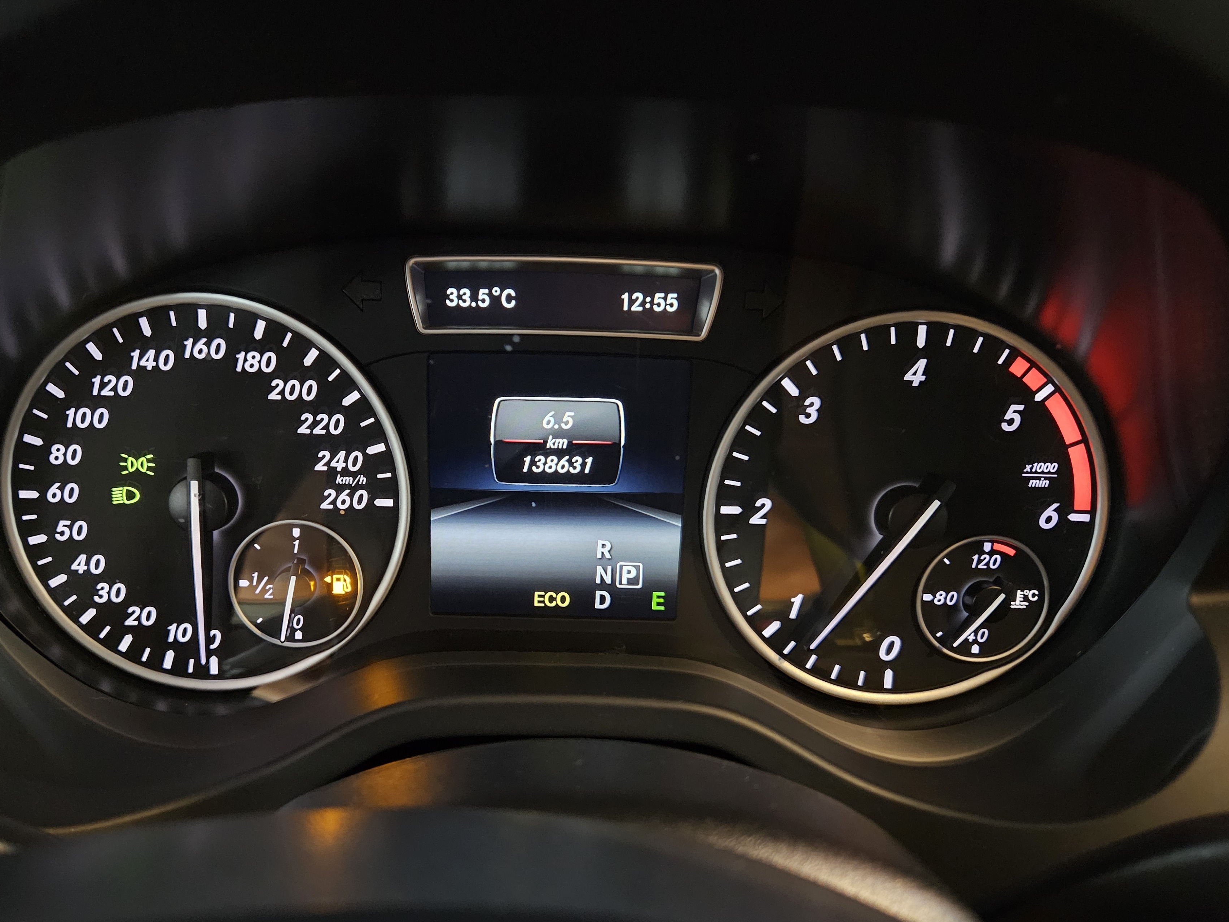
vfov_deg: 51.3
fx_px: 959
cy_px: 503
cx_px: 523
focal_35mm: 27
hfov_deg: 65.0
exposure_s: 1/25
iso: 1250
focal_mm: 5.4
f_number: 1.8
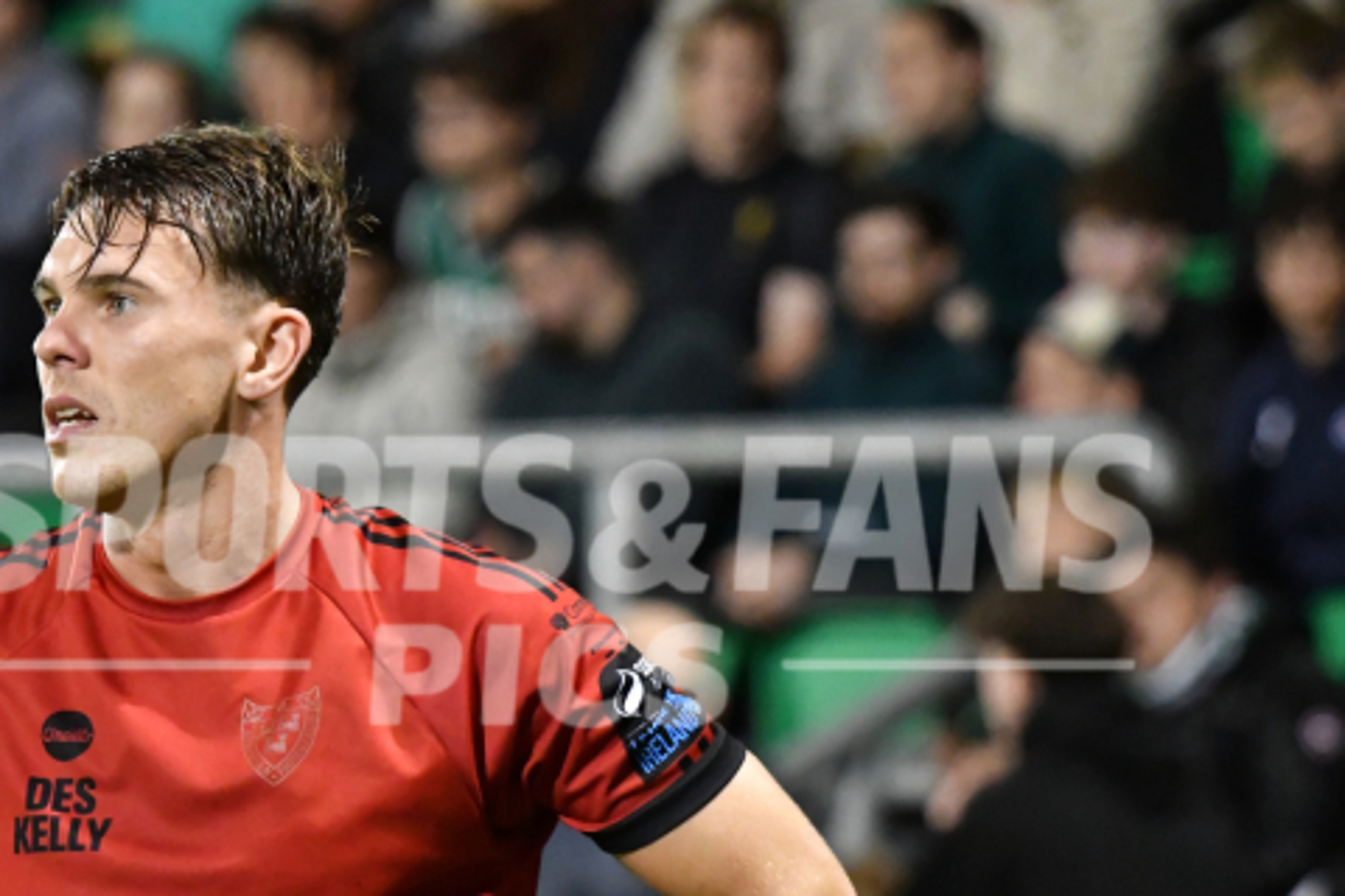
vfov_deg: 3.0
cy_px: 553
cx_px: 233
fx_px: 17291
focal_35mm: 463
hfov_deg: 4.5
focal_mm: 185
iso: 9000
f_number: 4
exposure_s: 1/1000
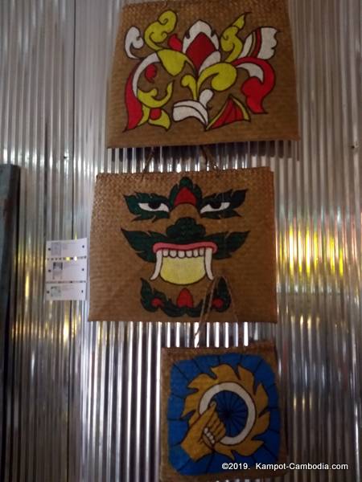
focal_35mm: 26
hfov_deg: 53.1
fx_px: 363
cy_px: 241
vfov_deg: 67.3
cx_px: 181
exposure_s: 1/25
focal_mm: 3.93
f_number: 1.7
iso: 400
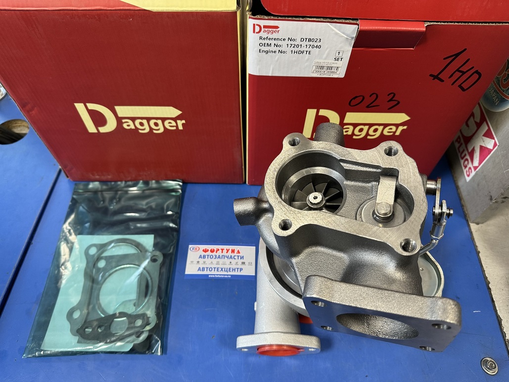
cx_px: 254
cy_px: 191
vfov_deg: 56.8
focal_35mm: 24
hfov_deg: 71.6
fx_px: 353
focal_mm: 6.86
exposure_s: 1/50
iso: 200
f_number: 1.78
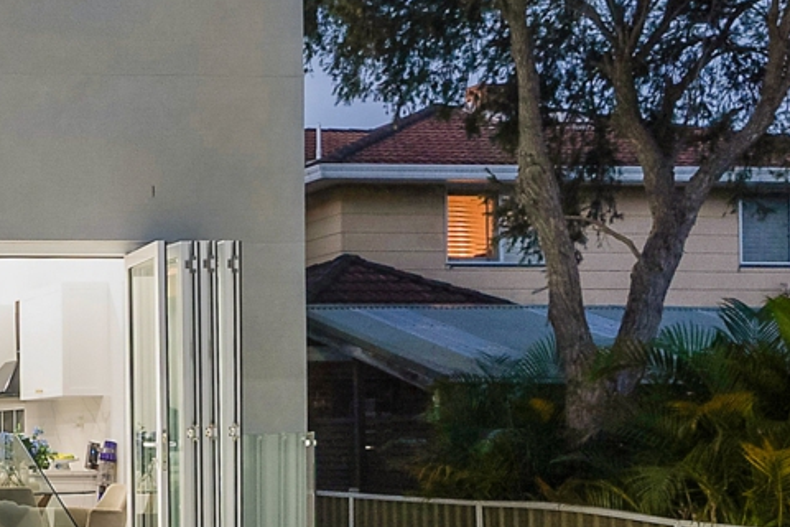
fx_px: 1404
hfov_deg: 29.1
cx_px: -28
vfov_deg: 21.2
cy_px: 229
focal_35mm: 64
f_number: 11
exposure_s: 1.3
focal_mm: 16
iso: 400
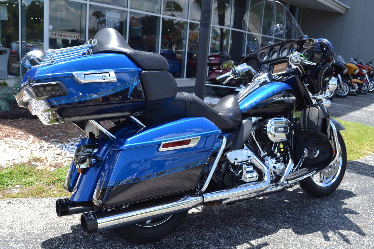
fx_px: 343
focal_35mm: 33
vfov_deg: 40.0
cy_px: 124
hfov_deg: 57.2
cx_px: 187
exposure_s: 1/160
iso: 100
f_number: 6.3
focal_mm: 22
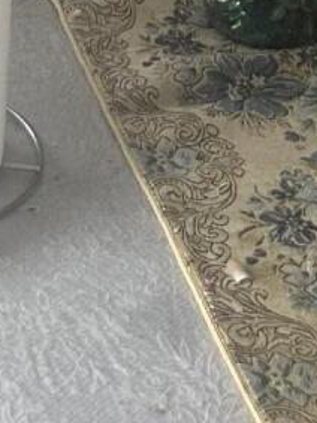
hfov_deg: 8.1
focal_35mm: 184
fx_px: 2248
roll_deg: -2.0
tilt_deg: -9.8
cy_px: -785
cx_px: 118
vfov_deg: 9.0
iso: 64
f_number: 1.5
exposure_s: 1/121
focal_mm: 5.7
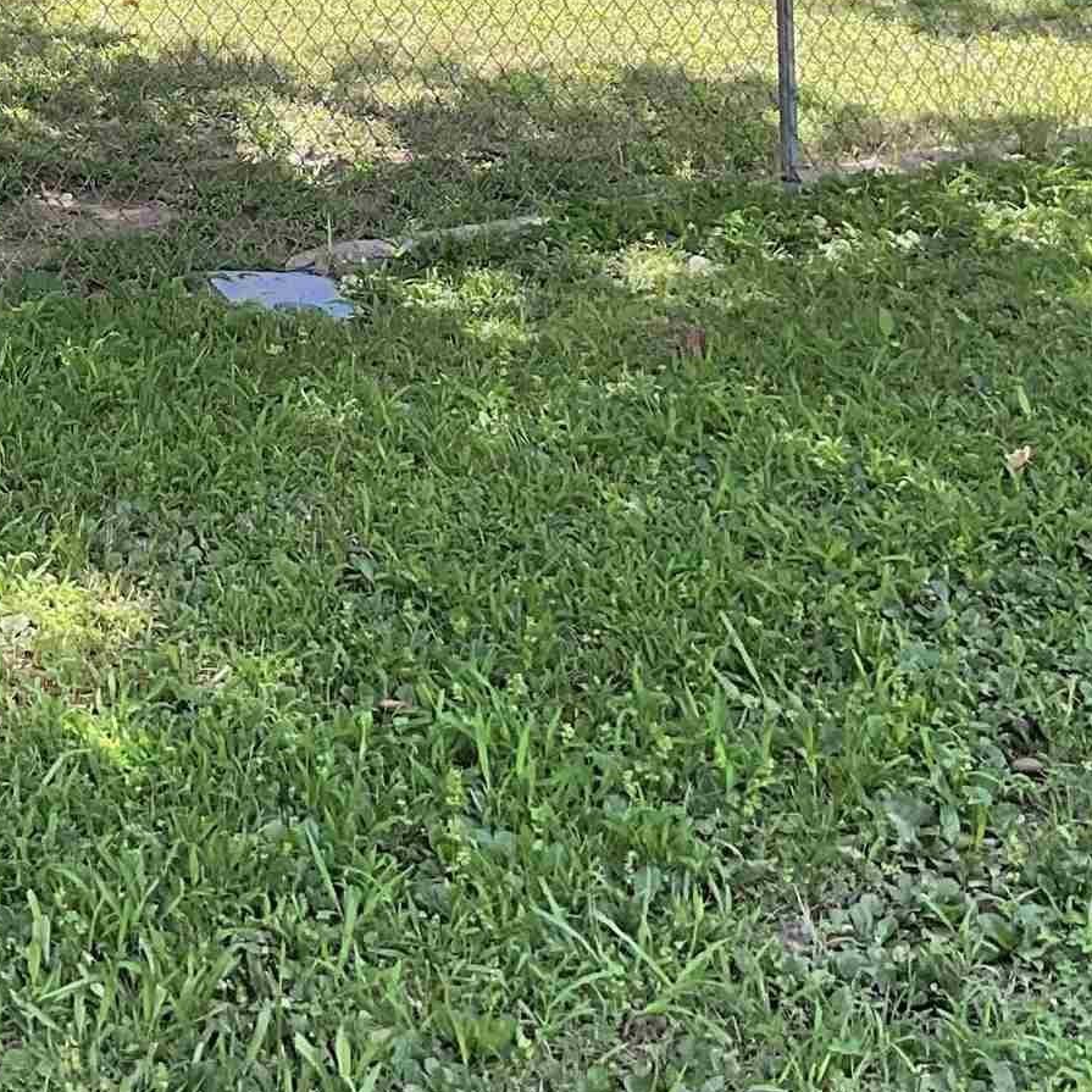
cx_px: -17
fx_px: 3141
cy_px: -268
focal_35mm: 88
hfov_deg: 19.1
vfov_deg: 18.5
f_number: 1.8
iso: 16
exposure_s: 1/127
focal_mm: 3
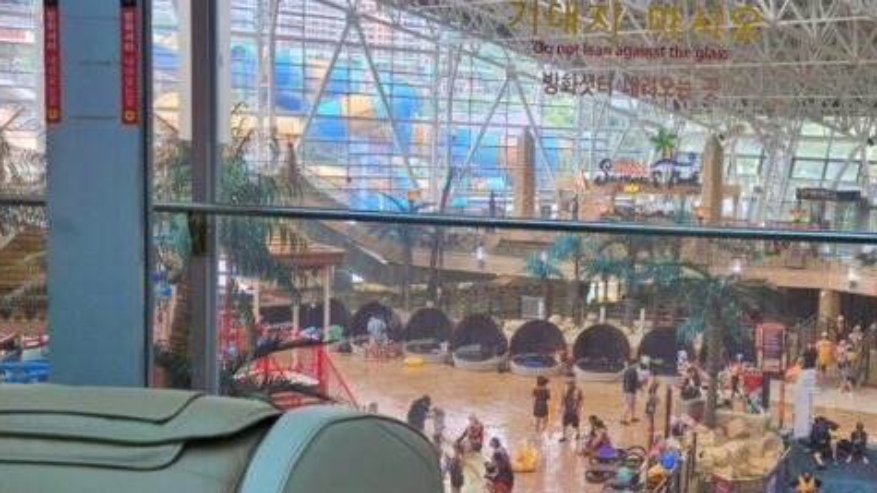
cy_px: 266
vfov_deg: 22.2
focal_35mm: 54
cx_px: 644
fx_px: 1256
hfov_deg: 37.7
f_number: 1.8
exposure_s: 1/207
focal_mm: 5.4
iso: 64
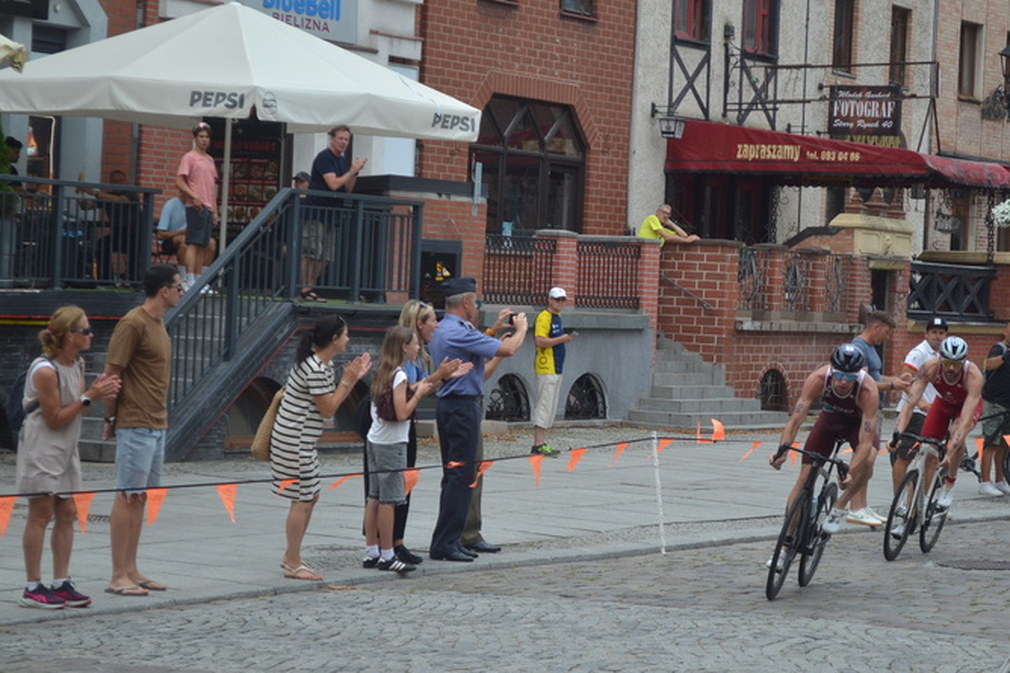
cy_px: 342
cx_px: 541
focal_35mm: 106
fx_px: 2963
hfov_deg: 19.3
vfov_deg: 13.0
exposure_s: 1/800
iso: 400
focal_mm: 55
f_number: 5.6
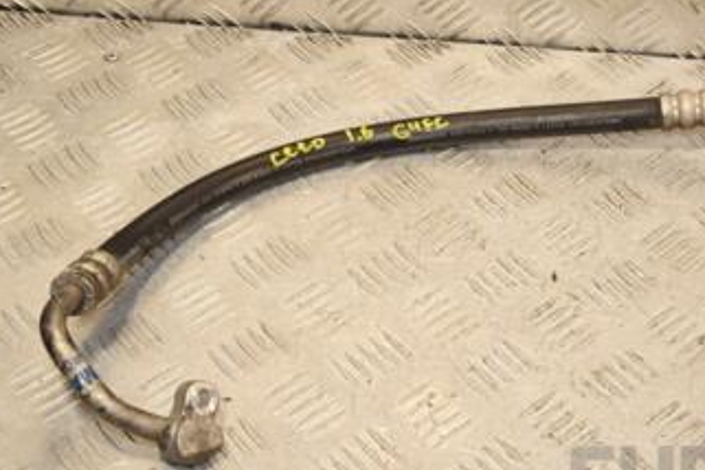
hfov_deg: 27.3
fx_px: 1429
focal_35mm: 73
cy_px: 187
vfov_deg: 18.7
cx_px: 529
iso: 800
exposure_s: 1/200
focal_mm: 26
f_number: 9
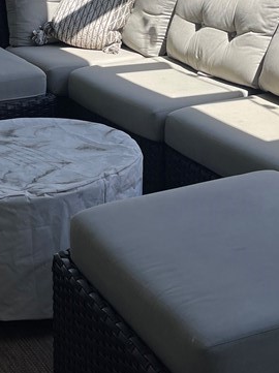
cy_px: 32
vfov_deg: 26.4
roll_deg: +0.3
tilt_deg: -11.3
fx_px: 764
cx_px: 165
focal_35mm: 71
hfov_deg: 20.7
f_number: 1.6
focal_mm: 5.1
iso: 32
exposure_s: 1/1739
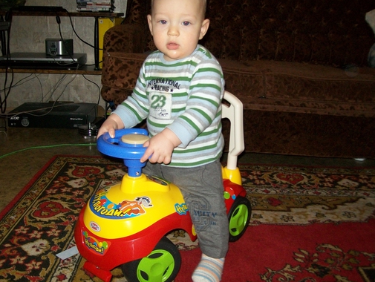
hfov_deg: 50.1
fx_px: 401
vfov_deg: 38.7
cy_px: 140
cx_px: 180
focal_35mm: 37
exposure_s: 1/60
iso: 160
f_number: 2.7
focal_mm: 6.1
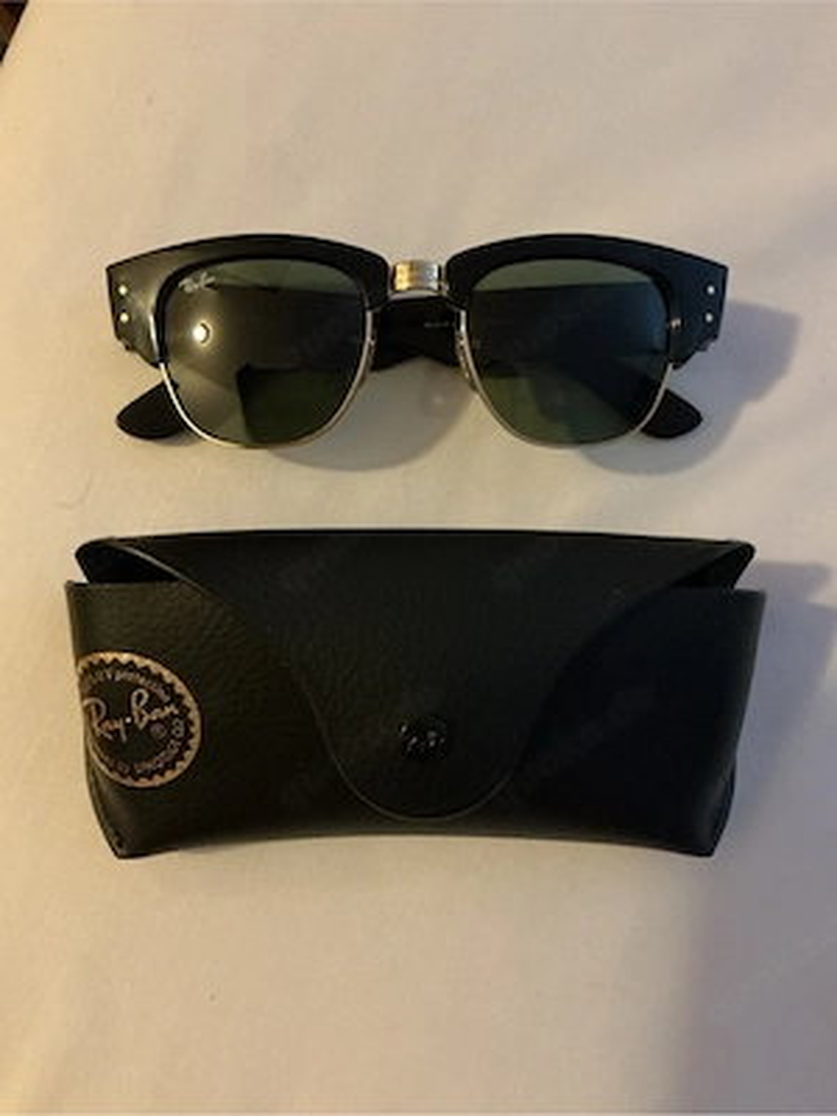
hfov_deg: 48.2
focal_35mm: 29
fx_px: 935
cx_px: 418
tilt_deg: -85.7
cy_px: 558
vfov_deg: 61.7
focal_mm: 3
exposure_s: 1/20
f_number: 1.8
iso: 500
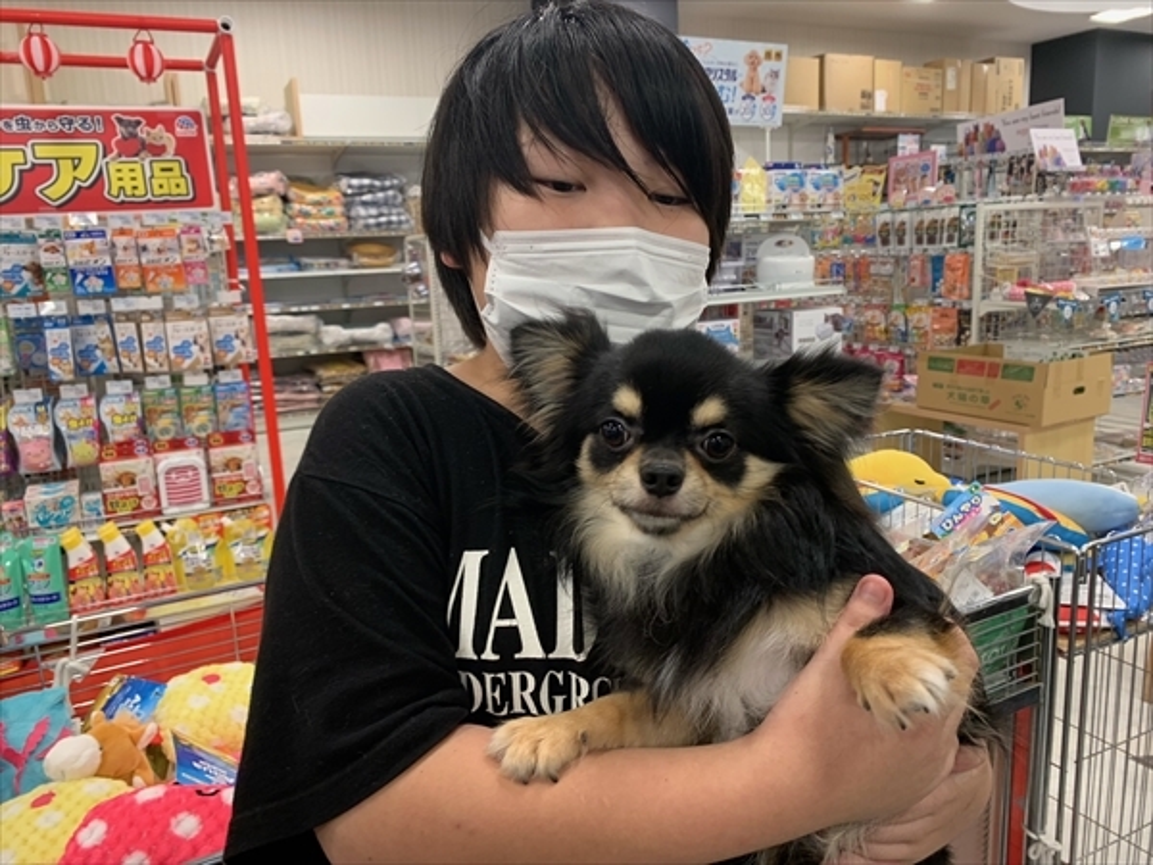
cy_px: 432
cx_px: 576
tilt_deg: -11.0
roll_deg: +2.6
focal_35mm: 26
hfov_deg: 67.3
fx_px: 866
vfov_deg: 53.1
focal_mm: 4.25
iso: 64
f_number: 1.8
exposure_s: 1/50
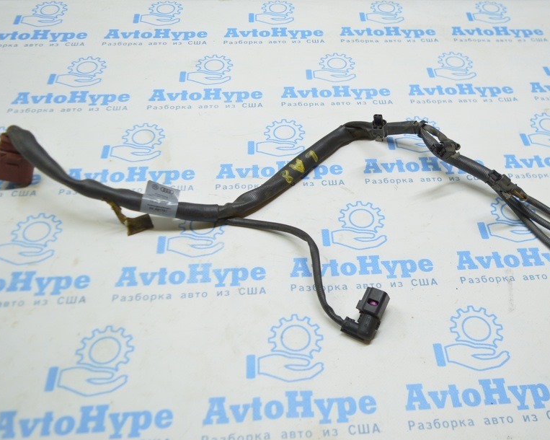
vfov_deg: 43.3
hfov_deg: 52.6
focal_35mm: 34
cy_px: 199
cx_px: 317
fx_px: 553
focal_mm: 18
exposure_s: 1/60
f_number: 3.5
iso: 400
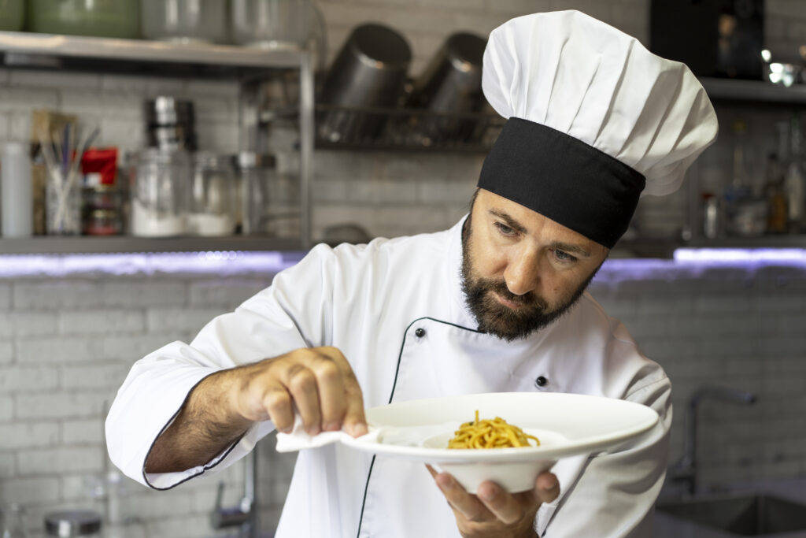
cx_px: 403
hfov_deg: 36.2
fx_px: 1231
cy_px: 269
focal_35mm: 55
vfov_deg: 24.6
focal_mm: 55
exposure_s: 1/125
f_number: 3.2
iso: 400
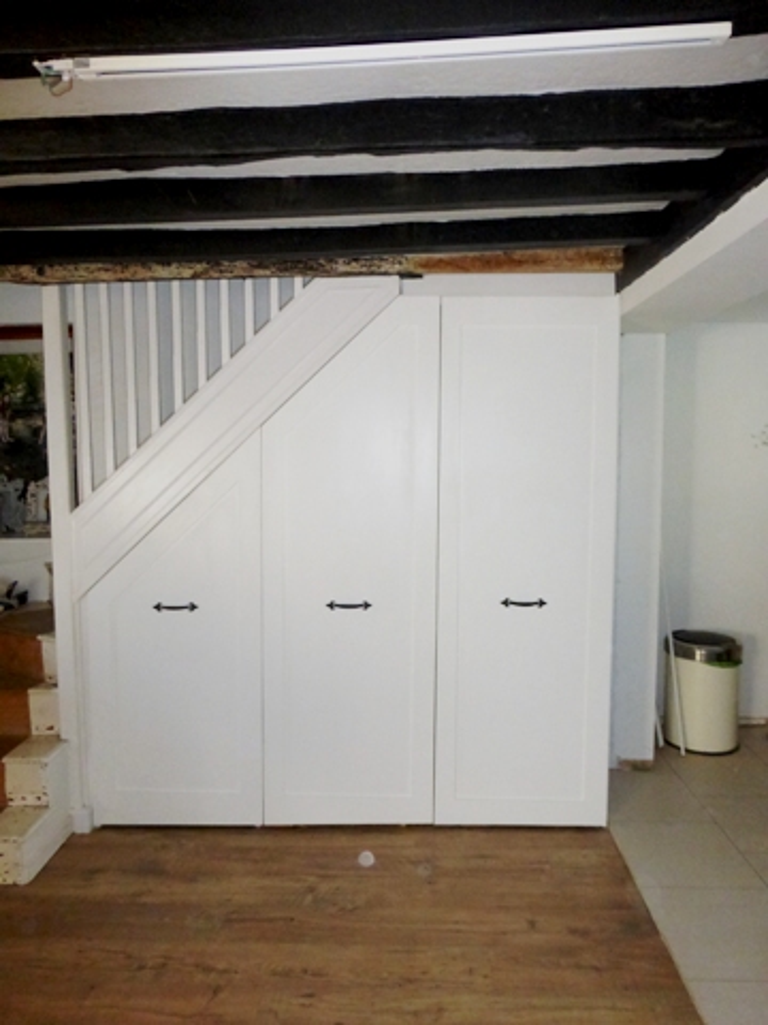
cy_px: 512
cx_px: 384
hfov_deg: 54.9
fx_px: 740
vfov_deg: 69.4
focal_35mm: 25
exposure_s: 1/125
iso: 800
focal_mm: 4.3
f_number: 3.3
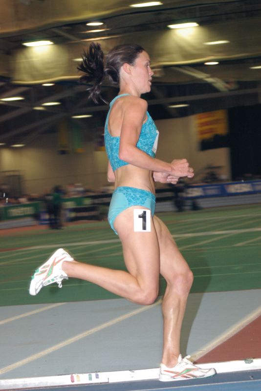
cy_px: 196
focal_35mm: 110
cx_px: 130
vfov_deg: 18.7
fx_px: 1190
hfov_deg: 12.5
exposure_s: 1/125
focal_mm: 73
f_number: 6.3
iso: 800
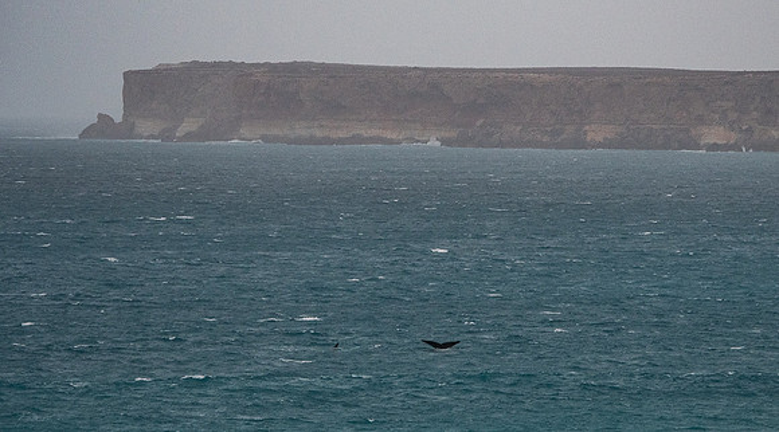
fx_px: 11336
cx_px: 479
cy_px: 210
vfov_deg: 2.2
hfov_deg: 3.9
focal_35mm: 551
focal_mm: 280
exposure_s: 1/2500
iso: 800
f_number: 5.6
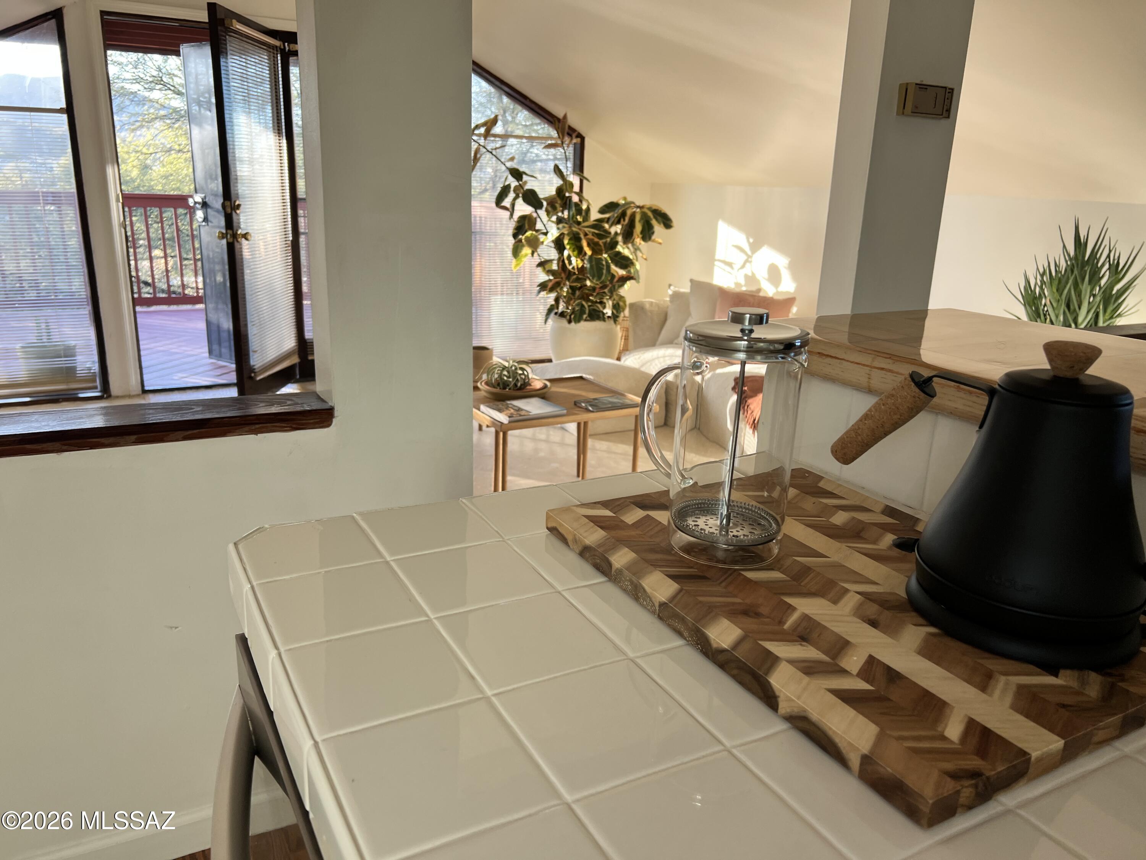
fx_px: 861
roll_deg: -1.4
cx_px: 573
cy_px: 430
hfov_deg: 67.3
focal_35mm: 26
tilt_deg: -17.6
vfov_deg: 53.1
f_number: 1.5
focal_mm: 5.7
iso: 40
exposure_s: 1/121
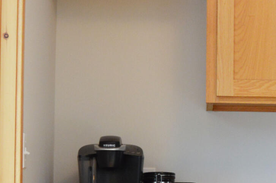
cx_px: 303
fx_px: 1141
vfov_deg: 9.1
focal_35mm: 149
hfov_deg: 13.5
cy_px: 218
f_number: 4.5
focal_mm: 24
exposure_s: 1/80
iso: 400
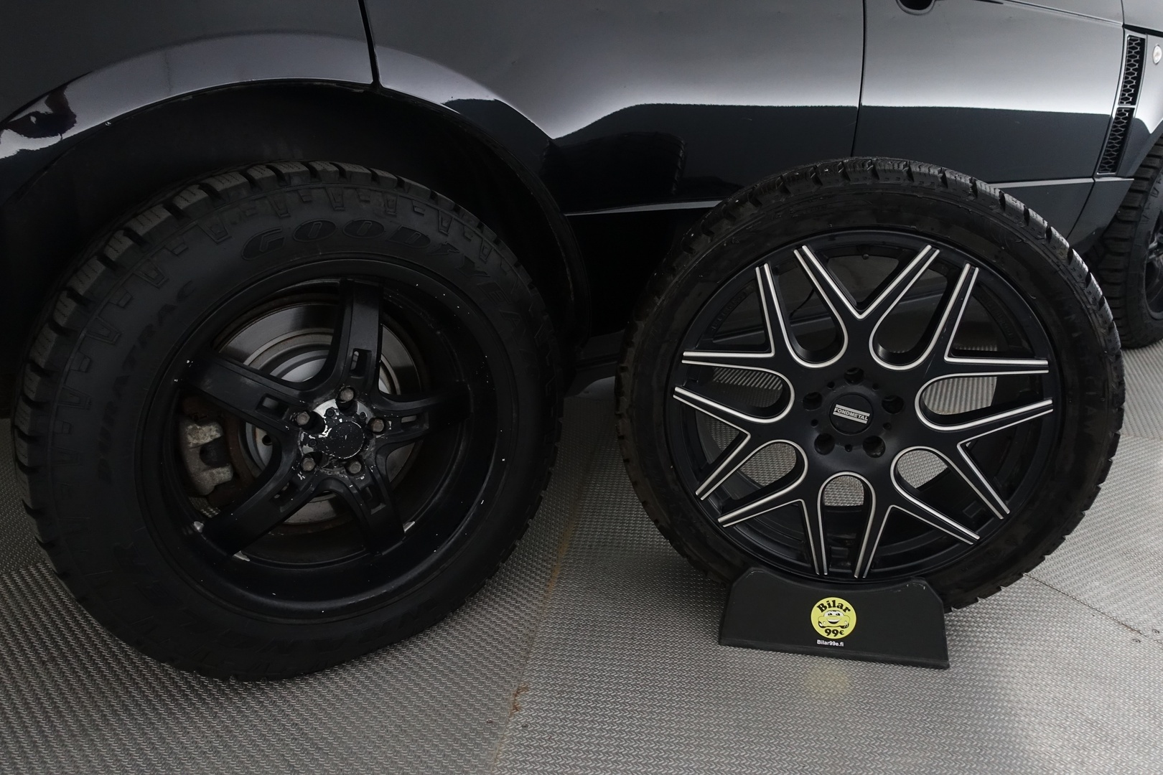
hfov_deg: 73.7
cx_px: 582
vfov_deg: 53.1
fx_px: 775
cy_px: 388
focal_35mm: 24
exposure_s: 1/80
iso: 1000
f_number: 2.5
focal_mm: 8.8
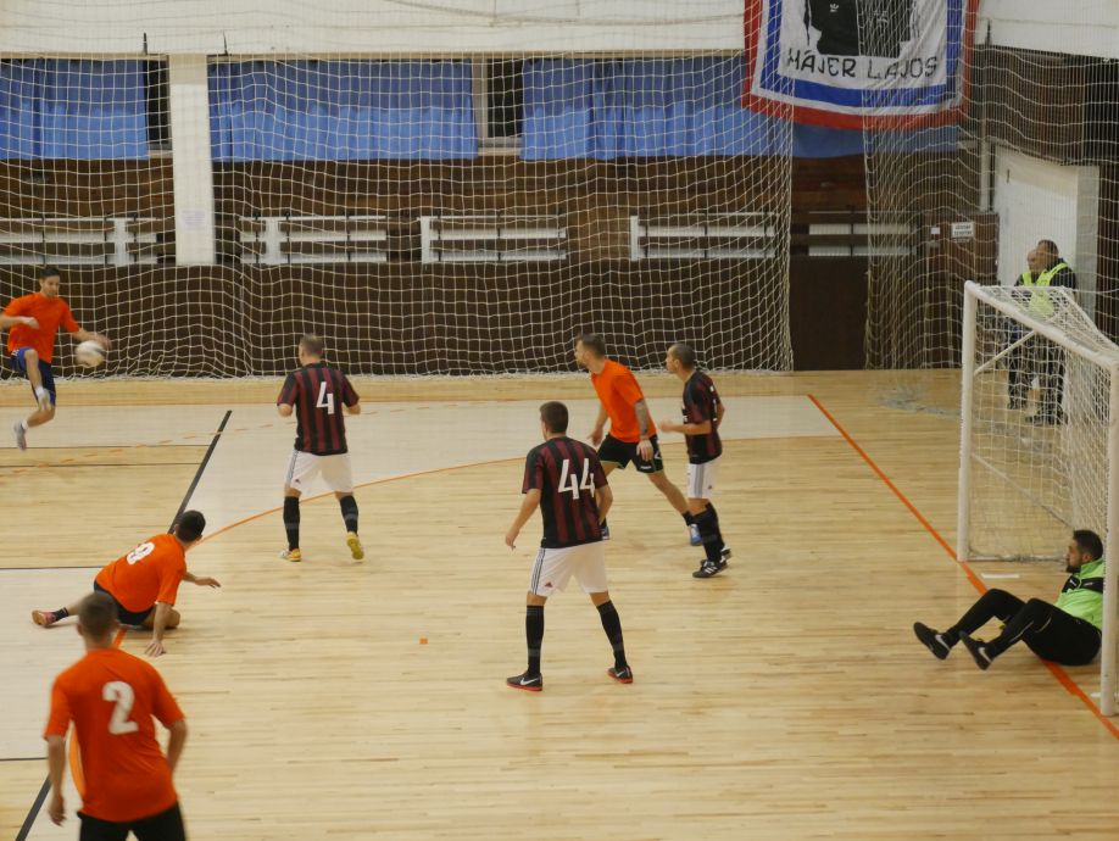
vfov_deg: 17.6
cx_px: 560
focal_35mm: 84
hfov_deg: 23.3
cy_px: 420
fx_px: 2718
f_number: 5.6
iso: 3200
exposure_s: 1/80
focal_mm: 42
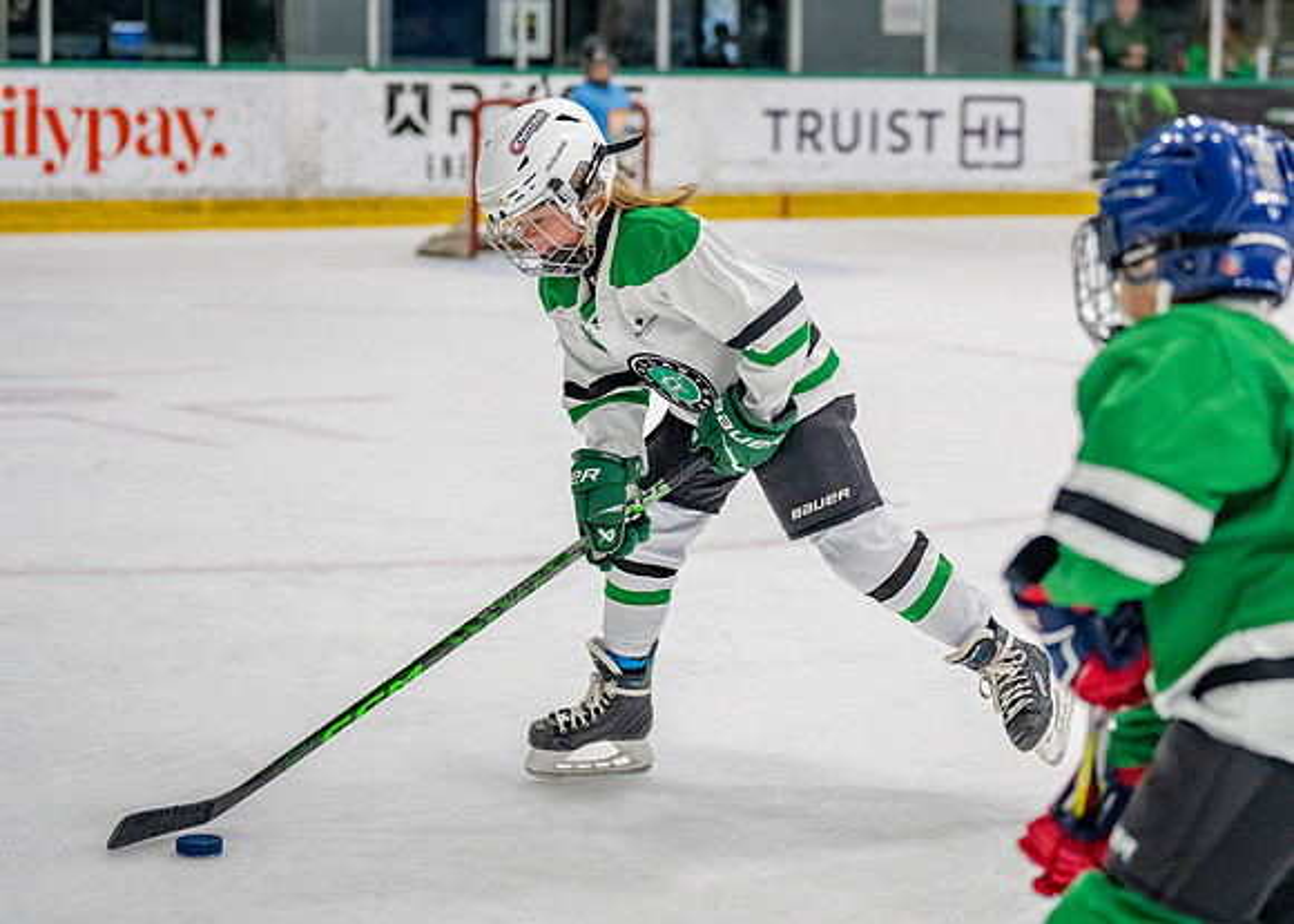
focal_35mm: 99
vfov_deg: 14.4
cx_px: 817
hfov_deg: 20.1
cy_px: 346
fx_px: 3647
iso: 1000
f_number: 2.8
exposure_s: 1/1600
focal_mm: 70
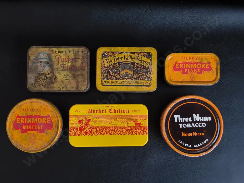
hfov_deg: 65.3
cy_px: 92
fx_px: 190
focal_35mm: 27
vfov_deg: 51.4
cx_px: 122
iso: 32
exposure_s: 1/136
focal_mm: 2.87
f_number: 2
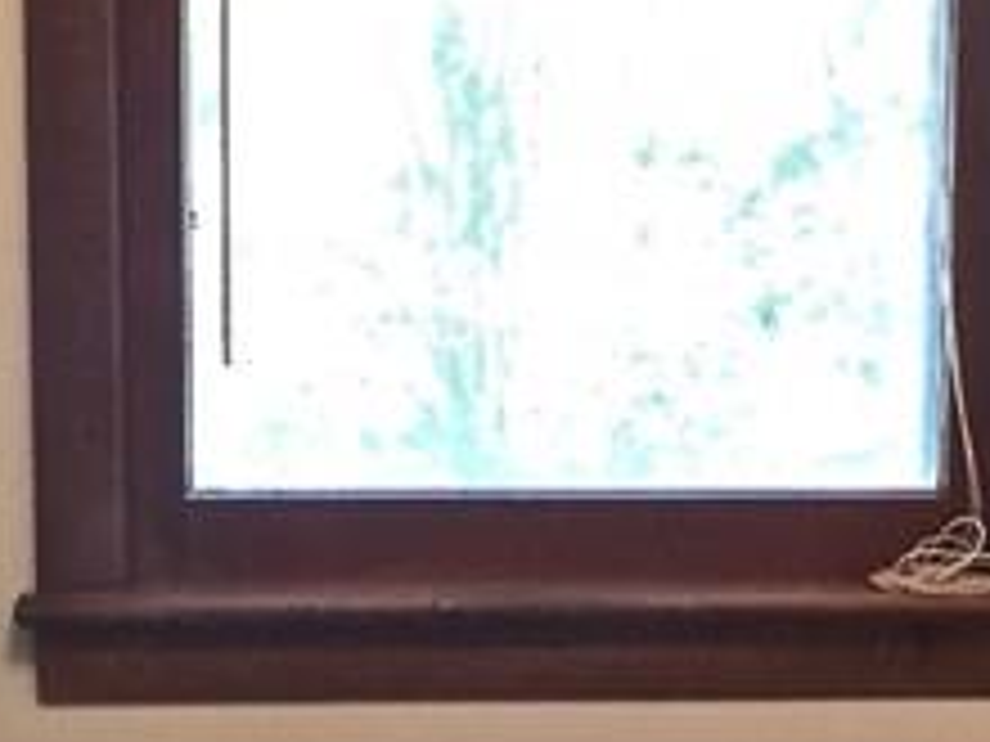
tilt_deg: -8.0
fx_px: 3861
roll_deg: -0.9
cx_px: 648
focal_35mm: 135
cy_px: 594
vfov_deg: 10.9
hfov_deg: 14.6
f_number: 2.2
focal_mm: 4.15
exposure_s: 1/30
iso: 125
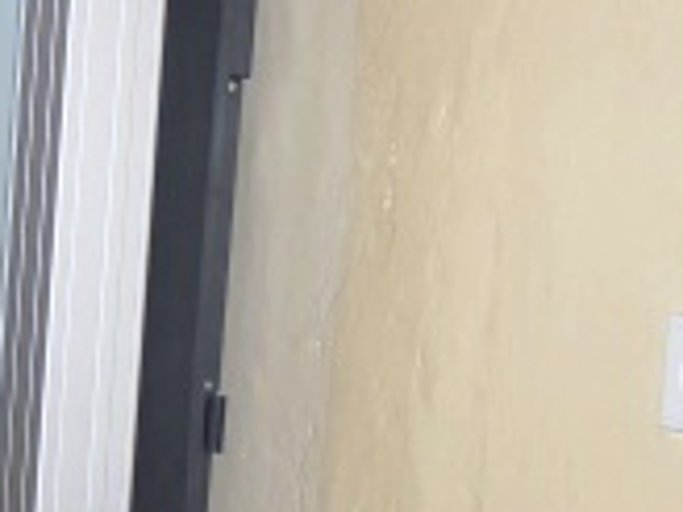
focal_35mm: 107
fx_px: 2111
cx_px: 17
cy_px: 337
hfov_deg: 18.0
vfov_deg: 13.8
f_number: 2.8
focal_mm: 8
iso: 100
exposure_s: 1/60
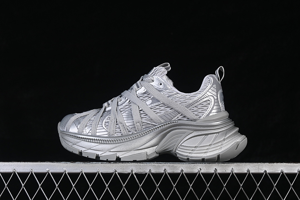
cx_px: 150
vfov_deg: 18.2
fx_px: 625
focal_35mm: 75
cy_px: 100
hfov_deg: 27.0
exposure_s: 1/80
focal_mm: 50
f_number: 8
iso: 160
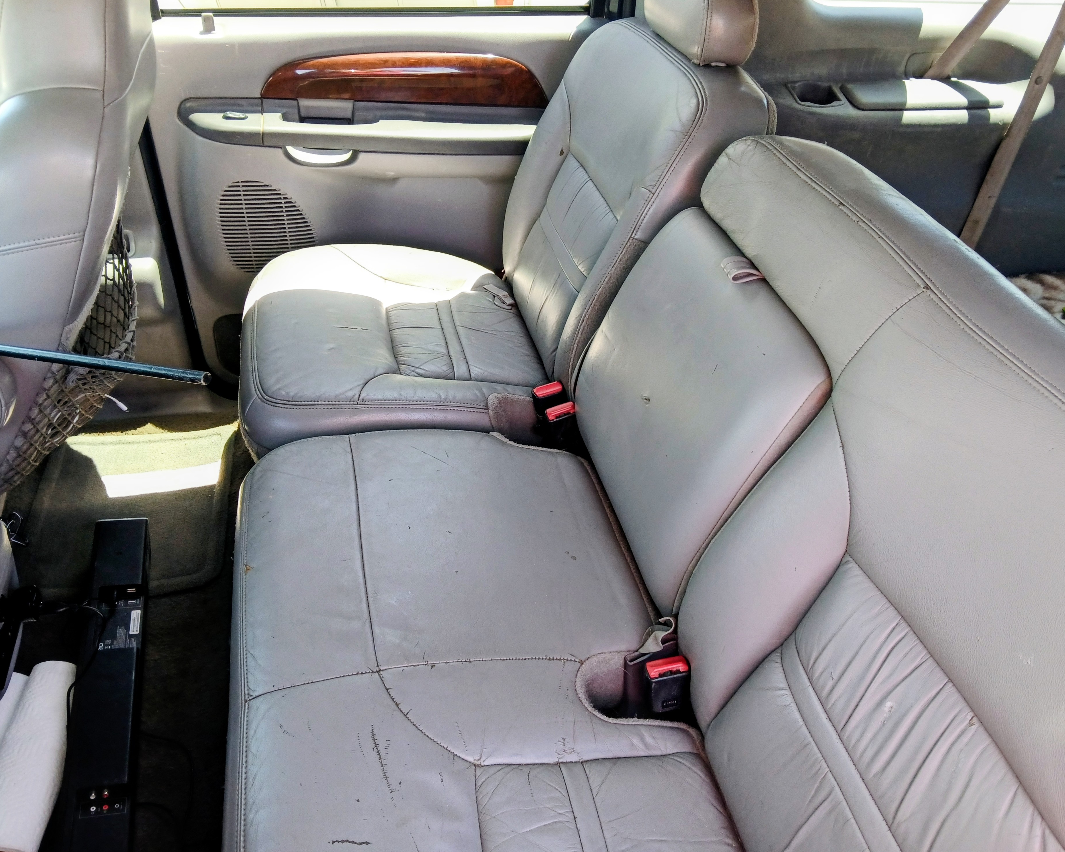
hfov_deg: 62.2
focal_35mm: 28
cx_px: 531
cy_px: 417
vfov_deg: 51.5
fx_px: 883
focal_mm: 3.98
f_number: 1.8
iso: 64
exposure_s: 1/50
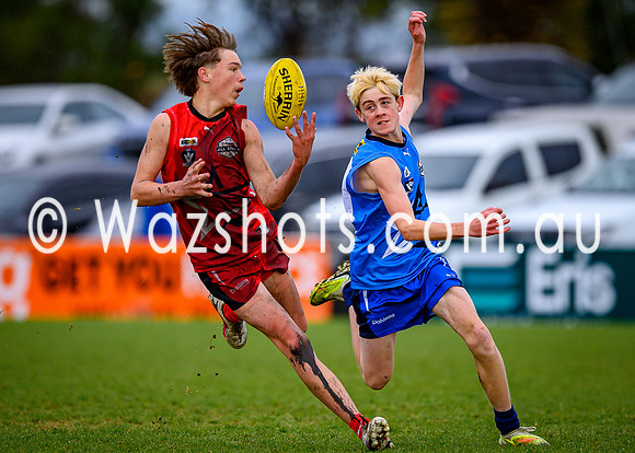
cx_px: 328
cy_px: 217
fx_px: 13413
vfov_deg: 1.9
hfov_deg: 2.7
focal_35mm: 744
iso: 400
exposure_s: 1/1600
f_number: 4
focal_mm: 500
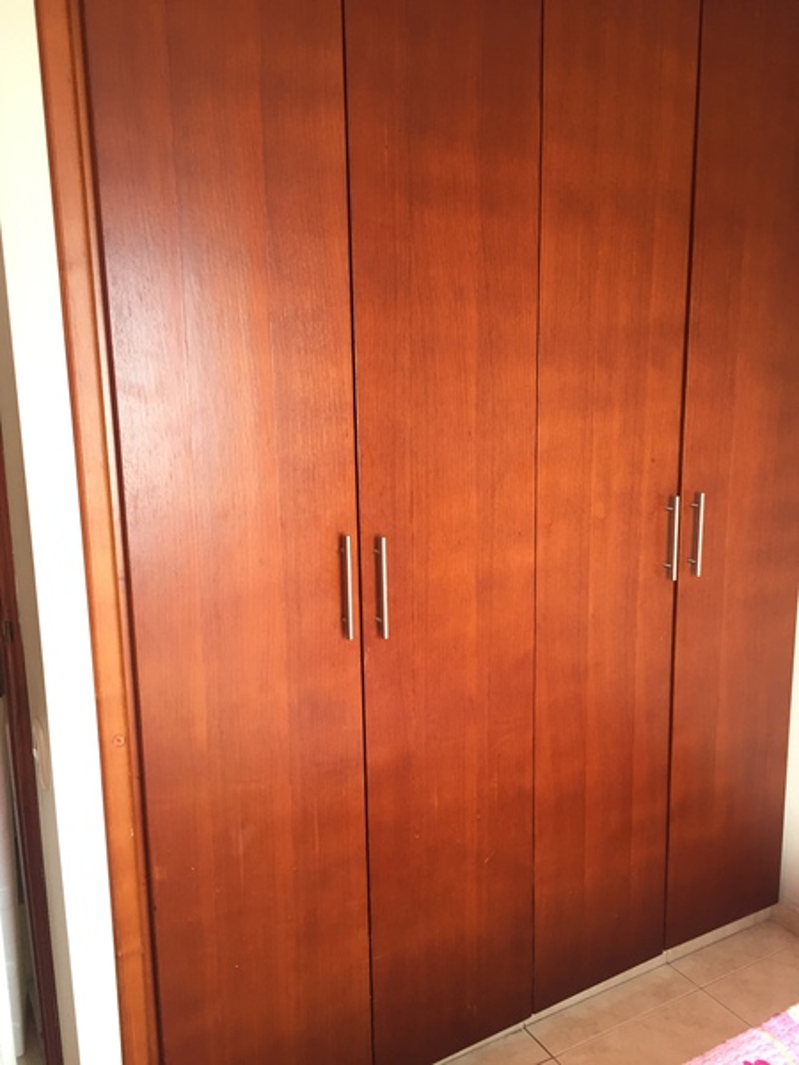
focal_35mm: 29
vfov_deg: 61.7
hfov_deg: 48.2
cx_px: 400
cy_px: 532
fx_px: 892
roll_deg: +1.3
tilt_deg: -10.9
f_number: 2.2
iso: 100
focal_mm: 4.15
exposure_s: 1/30
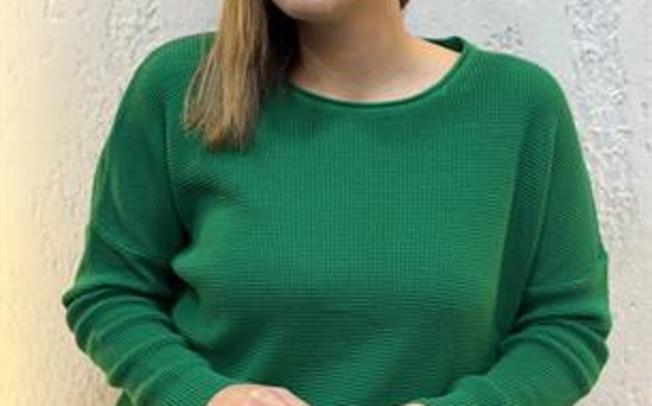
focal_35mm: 69
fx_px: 1225
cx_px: 323
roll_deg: +1.4
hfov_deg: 29.8
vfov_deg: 18.8
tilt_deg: -9.9
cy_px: 204
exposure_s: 1/100
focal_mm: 6.76
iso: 80
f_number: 1.78
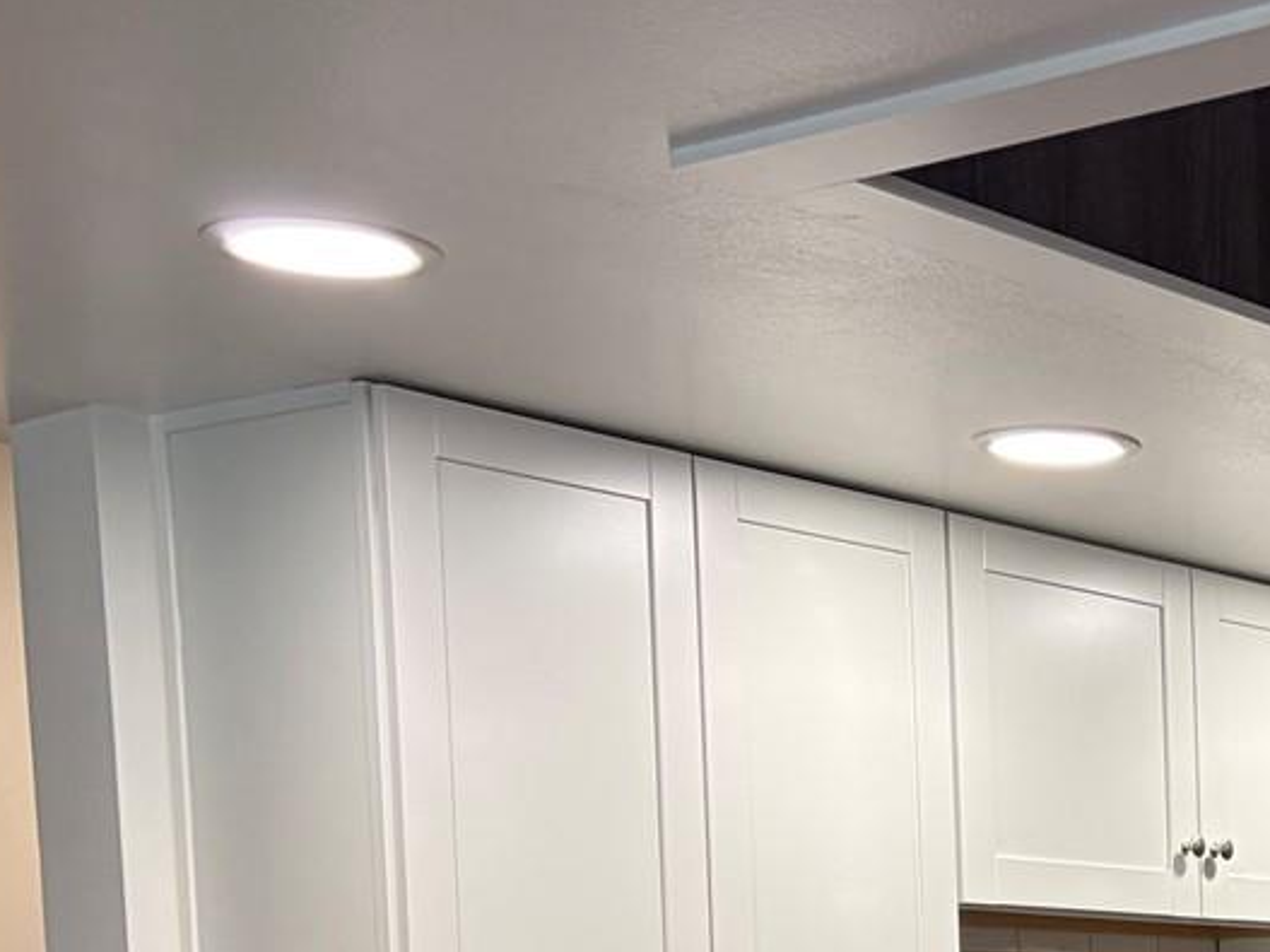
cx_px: 1547
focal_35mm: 79
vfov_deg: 17.4
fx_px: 2898
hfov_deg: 22.6
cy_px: 1282
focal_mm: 5.96
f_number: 1.6
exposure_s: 1/120
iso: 125
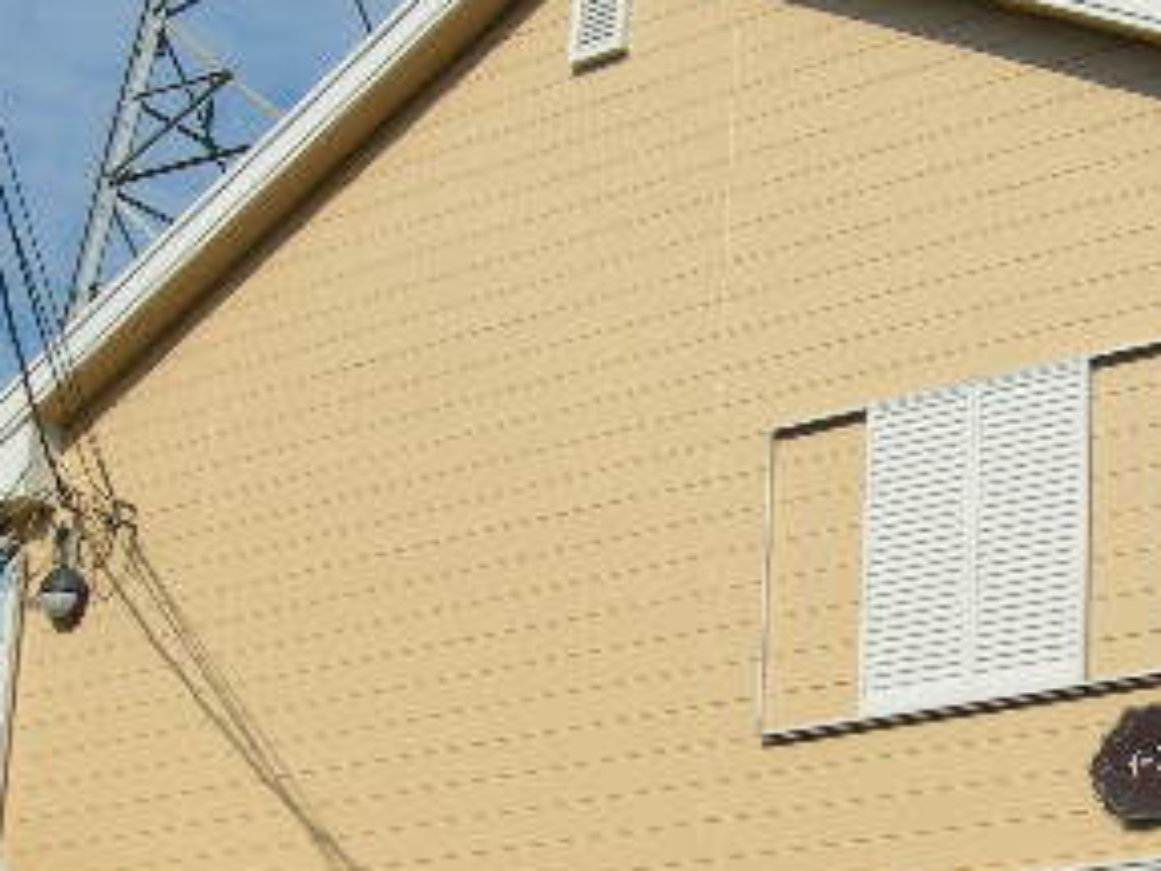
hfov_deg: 21.2
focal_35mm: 91
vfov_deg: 16.1
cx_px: 955
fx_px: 3052
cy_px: 730
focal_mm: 8.5
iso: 50
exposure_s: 1/781
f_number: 4.9
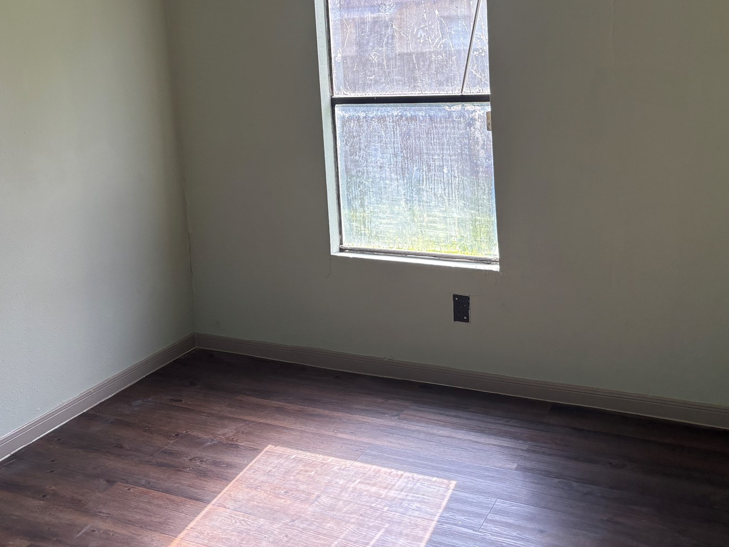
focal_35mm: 40
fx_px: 842
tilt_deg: -6.3
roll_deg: +5.0
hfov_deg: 46.8
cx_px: 346
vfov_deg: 35.1
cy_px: 129
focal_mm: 5.96
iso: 100
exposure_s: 1/194
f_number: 1.6
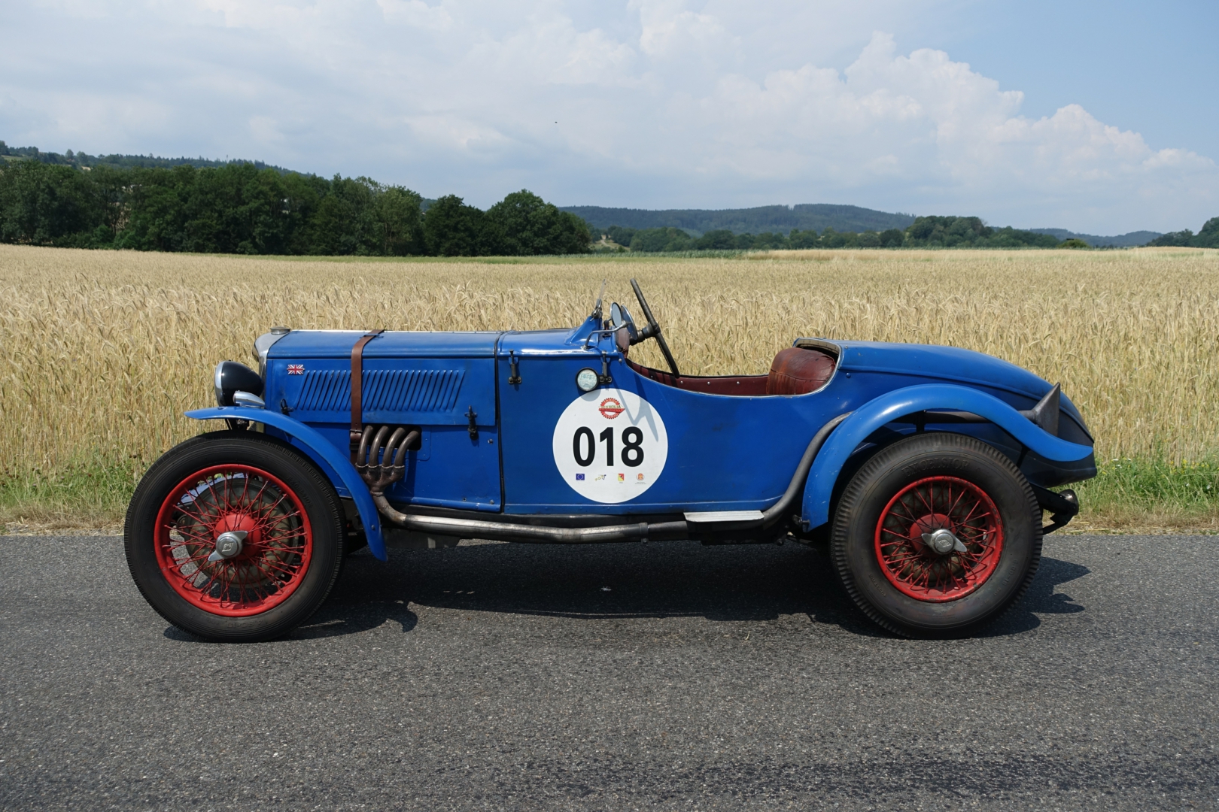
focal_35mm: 34
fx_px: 1151
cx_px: 610
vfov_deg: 38.9
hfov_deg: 55.8
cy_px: 406
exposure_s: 1/200
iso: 125
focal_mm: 12.48
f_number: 4
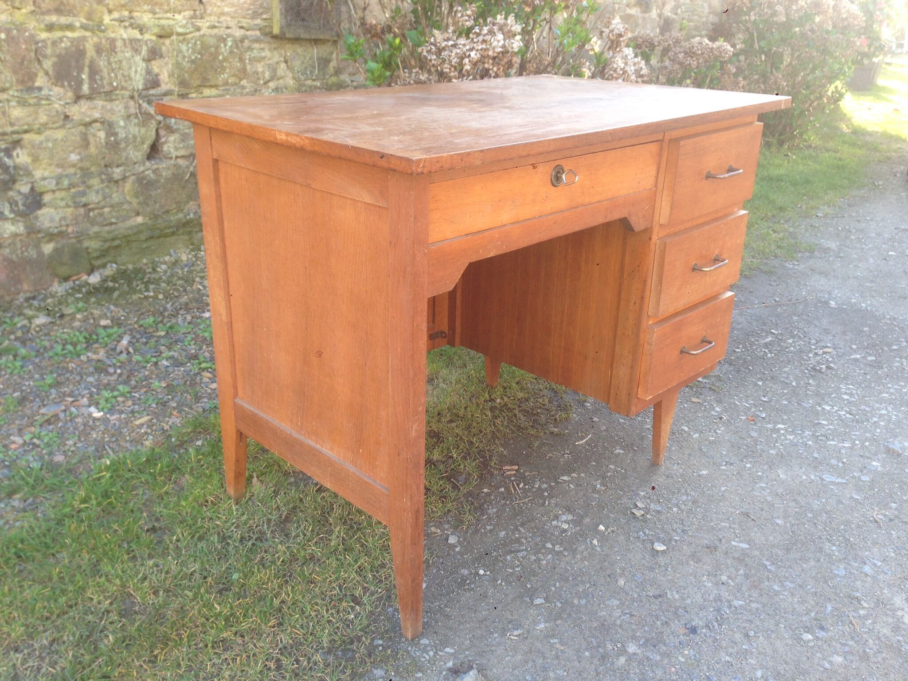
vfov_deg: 42.9
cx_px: 454
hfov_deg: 55.4
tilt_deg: -22.3
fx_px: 866
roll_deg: -1.5
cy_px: 340
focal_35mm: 33
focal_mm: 4.12
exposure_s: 1/60
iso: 50
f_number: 2.4
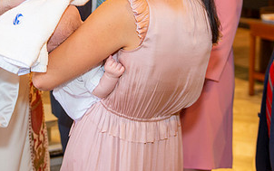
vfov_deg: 14.1
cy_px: 15
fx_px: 687
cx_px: 81
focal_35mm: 92
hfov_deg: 22.4
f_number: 3.2
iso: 800
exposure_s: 1/100
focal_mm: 34
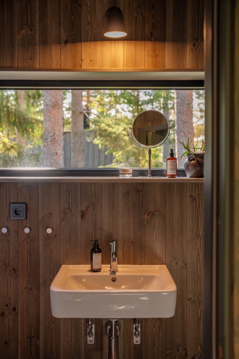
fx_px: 392
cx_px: 120
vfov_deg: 49.1
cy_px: 180
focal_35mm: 39
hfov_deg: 33.9
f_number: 4
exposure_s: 1/40
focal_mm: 39.4
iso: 250
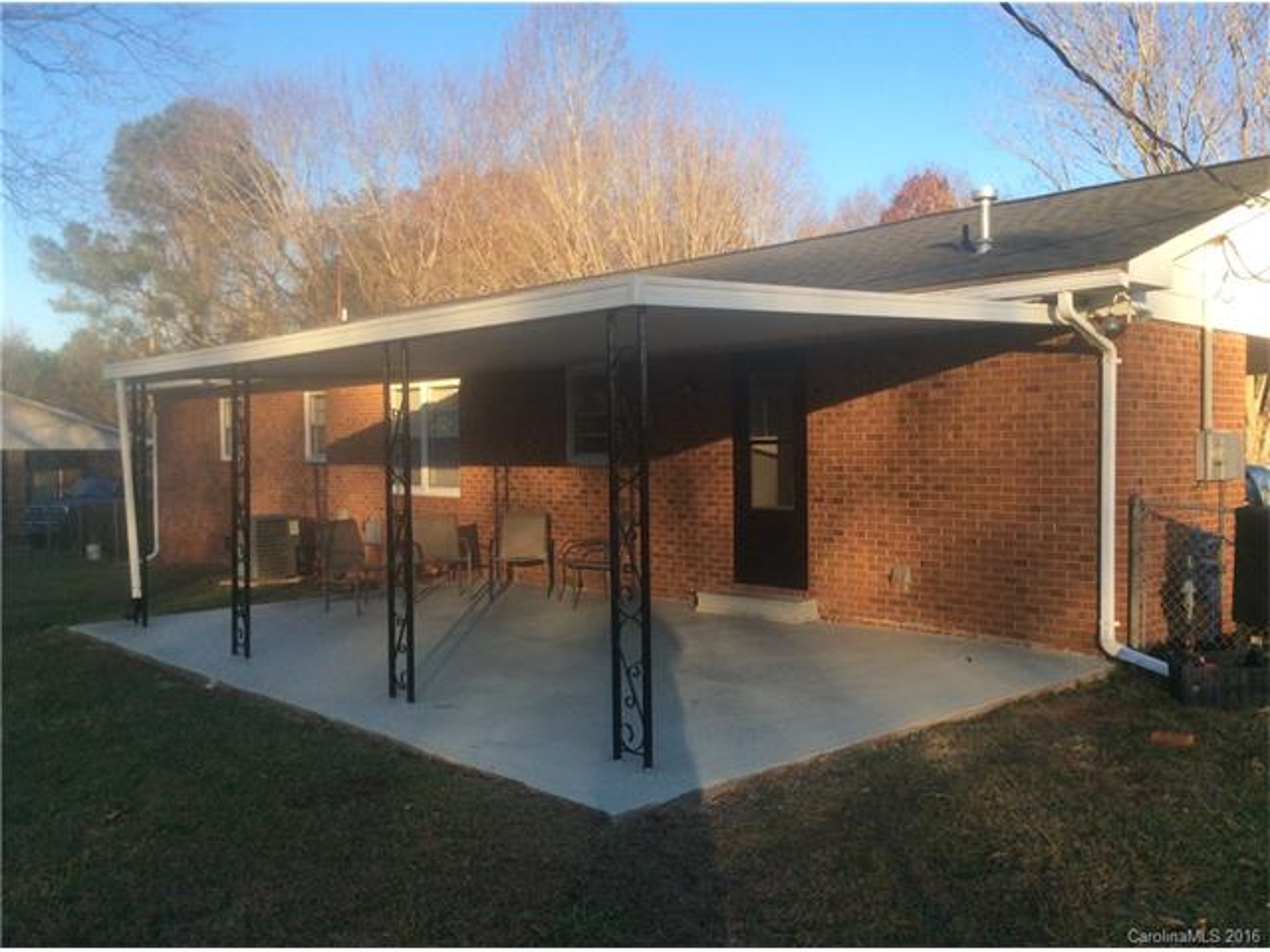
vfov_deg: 44.2
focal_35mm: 32
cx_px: 635
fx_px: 1174
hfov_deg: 56.8
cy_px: 476
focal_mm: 3.3
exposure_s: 1/369
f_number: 2.4
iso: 32
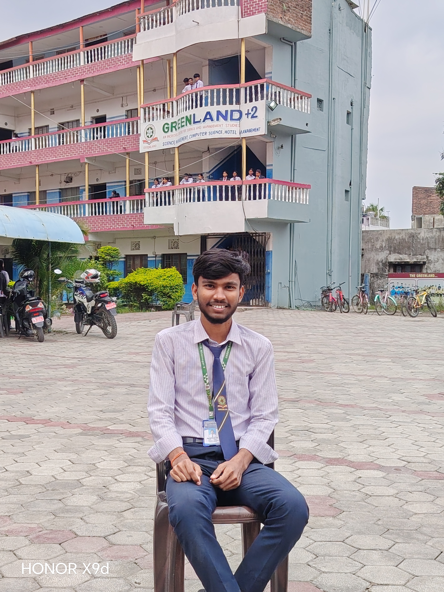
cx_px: 222
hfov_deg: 30.9
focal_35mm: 47
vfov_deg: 40.4
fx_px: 804
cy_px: 296
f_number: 1.75
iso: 100
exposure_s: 1/405
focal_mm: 5.25
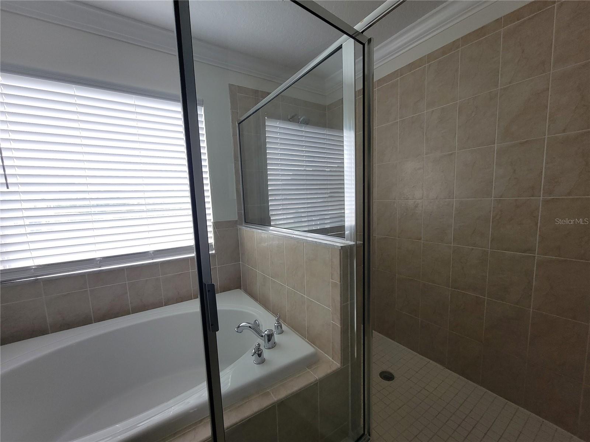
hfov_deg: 106.2
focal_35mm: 13
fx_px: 222
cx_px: 295
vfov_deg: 89.9
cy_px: 221
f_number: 2.2
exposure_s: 1/60
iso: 250
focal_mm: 2.2
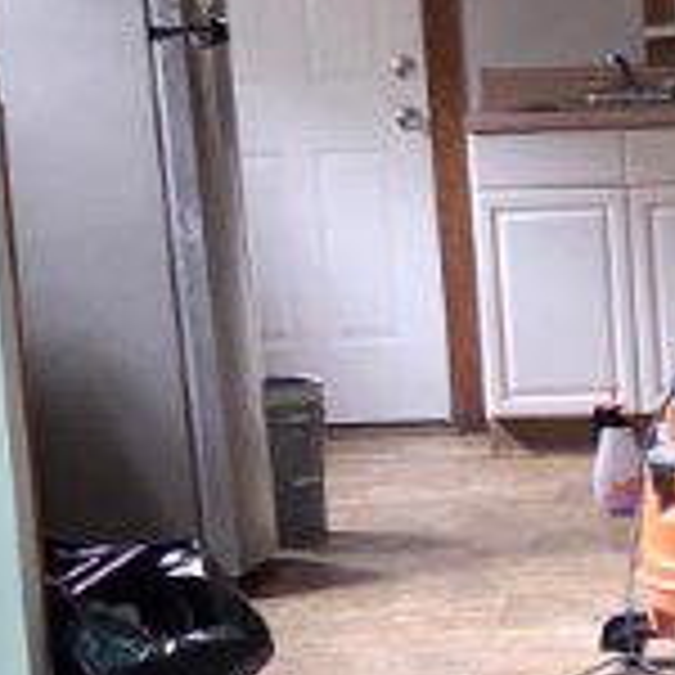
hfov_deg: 8.3
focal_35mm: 208
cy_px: 1274
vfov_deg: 8.1
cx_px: 950
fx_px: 4589
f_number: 1.8
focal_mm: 5.4
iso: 1250
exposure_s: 1/120
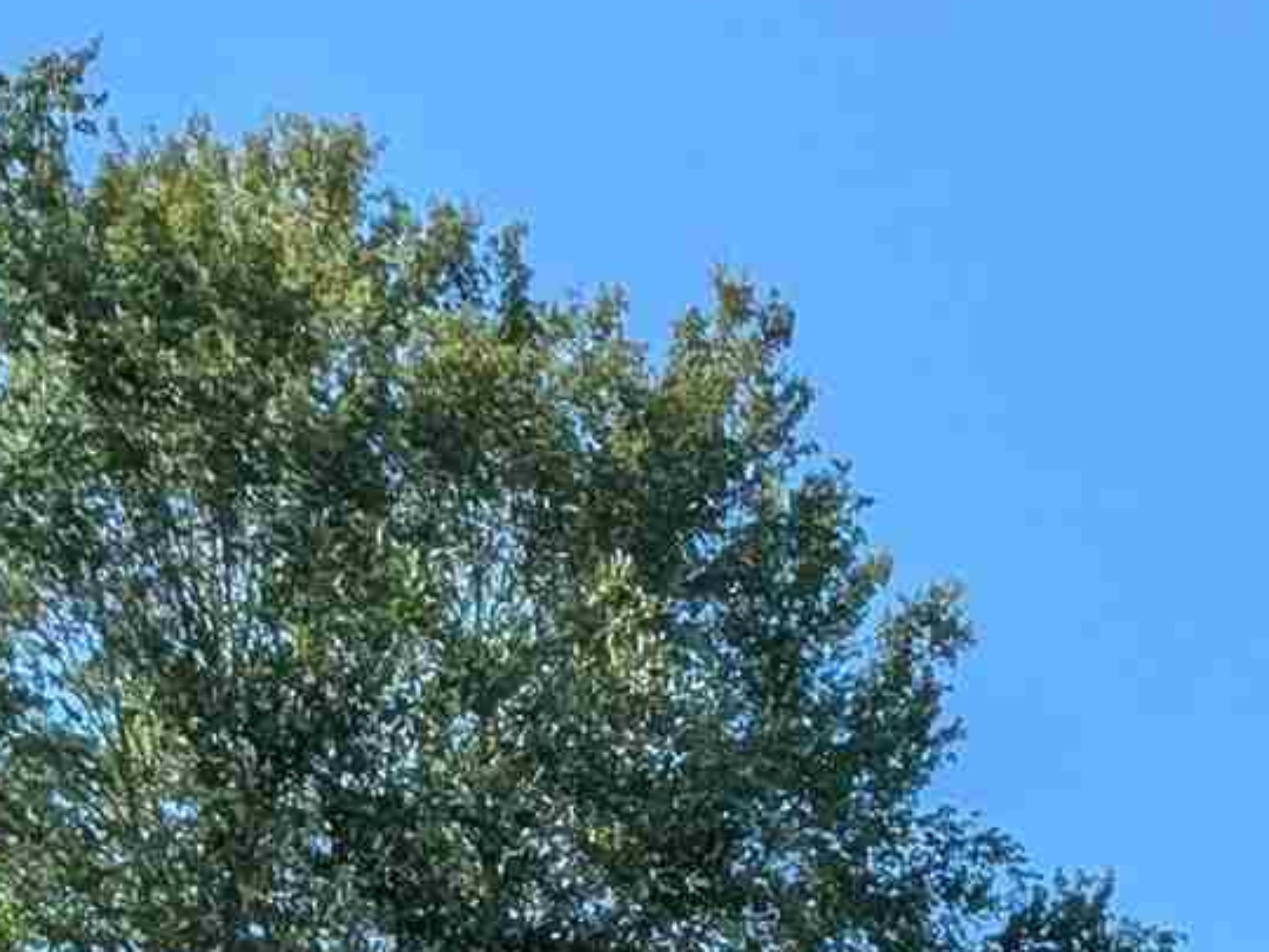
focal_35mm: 91
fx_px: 3336
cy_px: 1805
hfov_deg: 20.7
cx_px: 1325
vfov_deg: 14.1
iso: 49
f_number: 2.2
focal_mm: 2.35
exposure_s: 1/1661
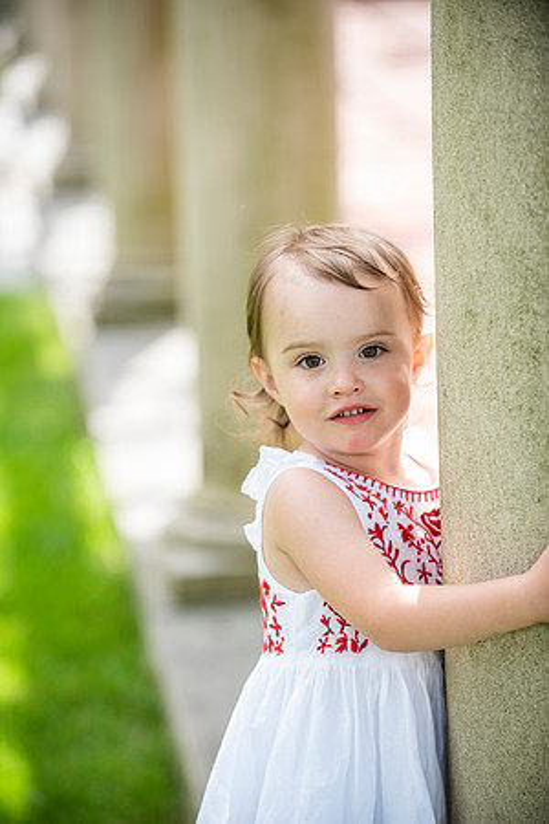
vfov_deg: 15.8
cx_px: 274
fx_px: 2974
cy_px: 412
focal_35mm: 130
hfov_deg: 10.5
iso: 640
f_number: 3.2
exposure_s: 1/1250
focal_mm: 130
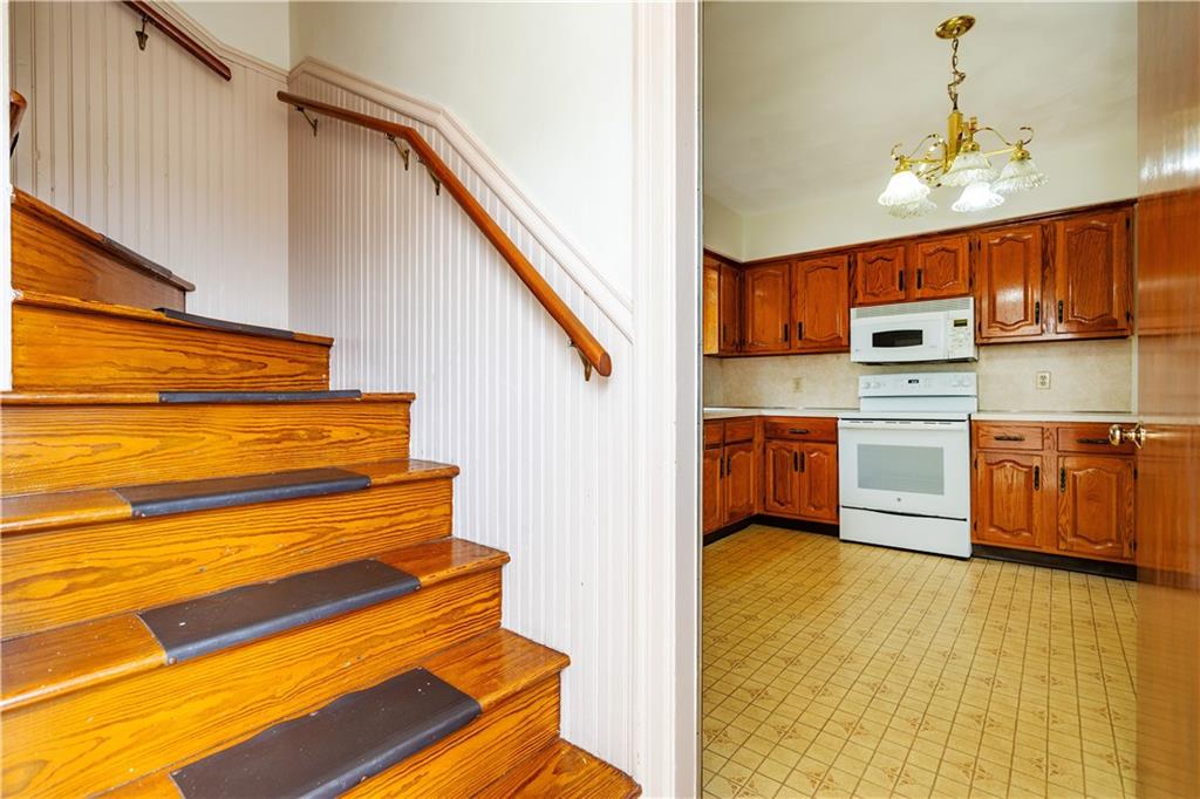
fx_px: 533
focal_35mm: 16
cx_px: 600
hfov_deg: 96.8
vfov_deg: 73.7
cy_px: 400
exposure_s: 1/8
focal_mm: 16
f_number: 6.3
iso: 100
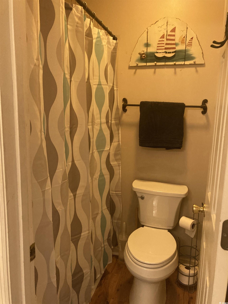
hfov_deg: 49.7
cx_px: 114
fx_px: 246
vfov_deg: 63.4
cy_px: 152
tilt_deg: -9.2
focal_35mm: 28
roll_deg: -0.5
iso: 400
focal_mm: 3.99
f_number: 1.8
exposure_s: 1/40
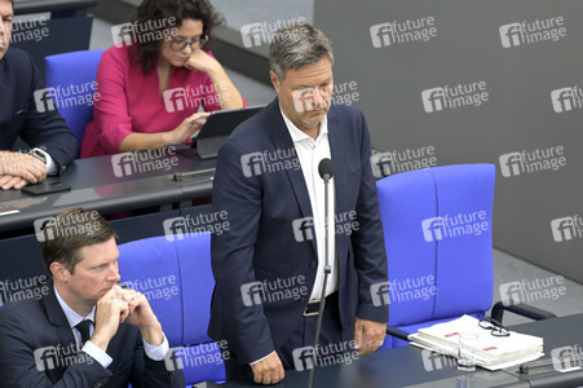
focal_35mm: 290
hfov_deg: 7.1
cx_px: 292
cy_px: 194
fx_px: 4693
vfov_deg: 4.7
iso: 8000
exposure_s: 1/320
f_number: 5.6
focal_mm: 290
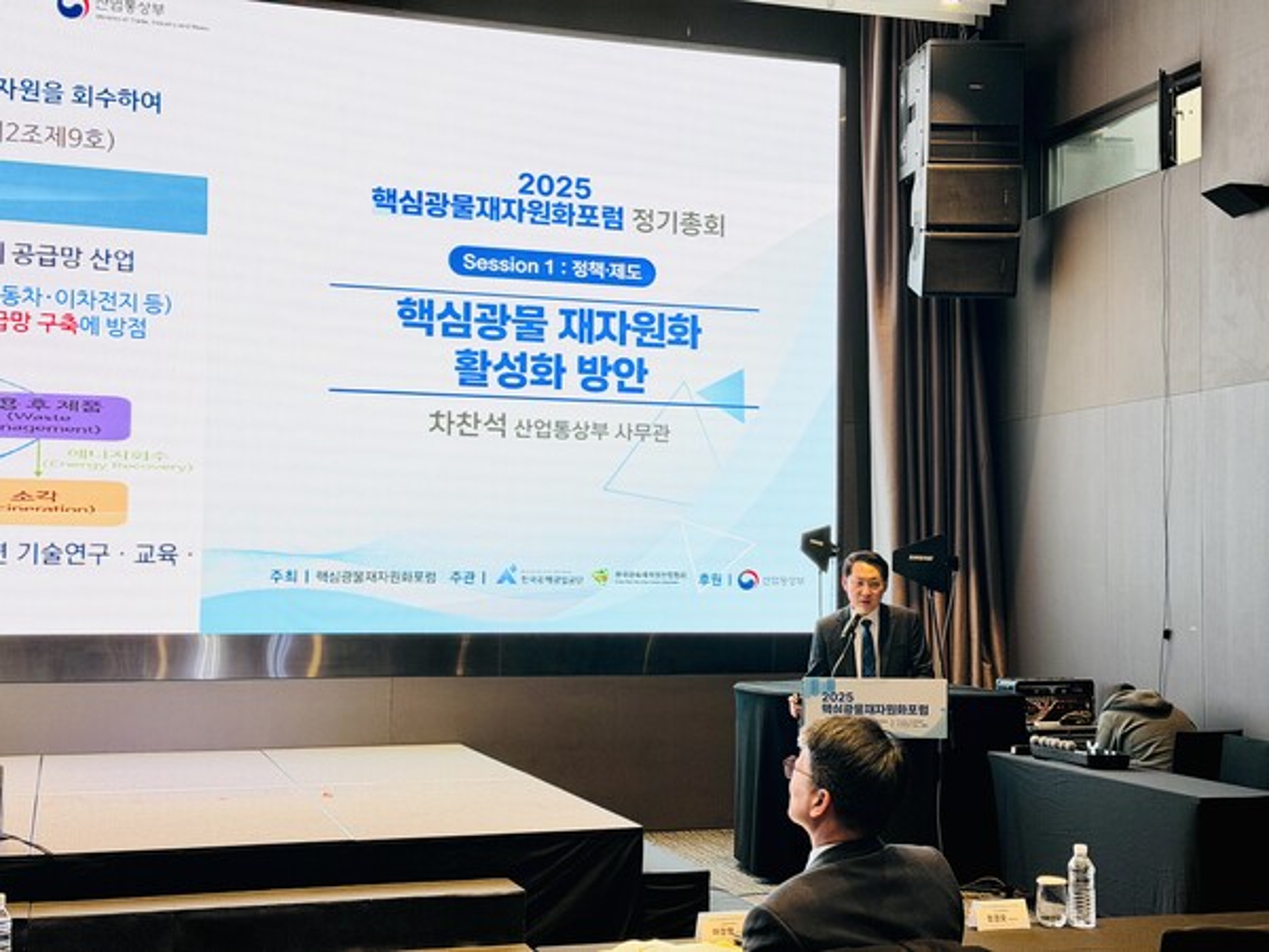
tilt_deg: +2.6
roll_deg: -0.5
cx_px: 634
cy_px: 476
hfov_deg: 39.7
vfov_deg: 30.3
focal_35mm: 48
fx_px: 1760
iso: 200
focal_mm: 6.76
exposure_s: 1/60
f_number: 1.78
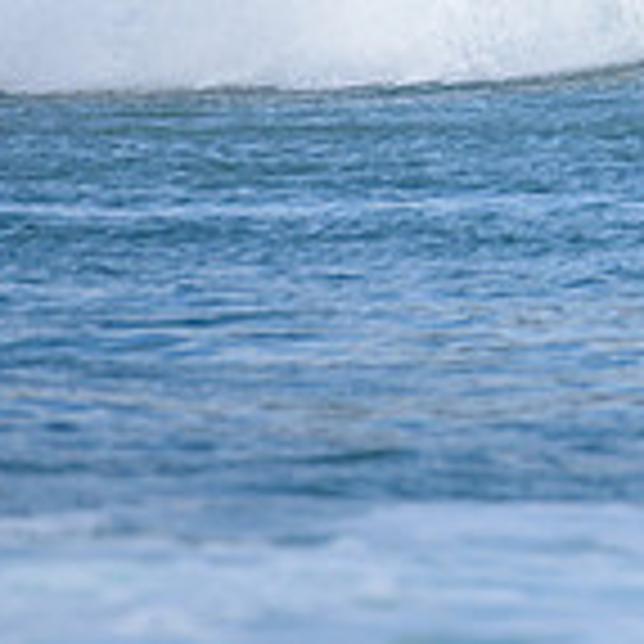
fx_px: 44433
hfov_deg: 0.8
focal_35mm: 2111
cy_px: -101
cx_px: 980
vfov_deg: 0.8
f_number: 5.6
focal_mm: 500
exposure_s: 1/2000
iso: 450
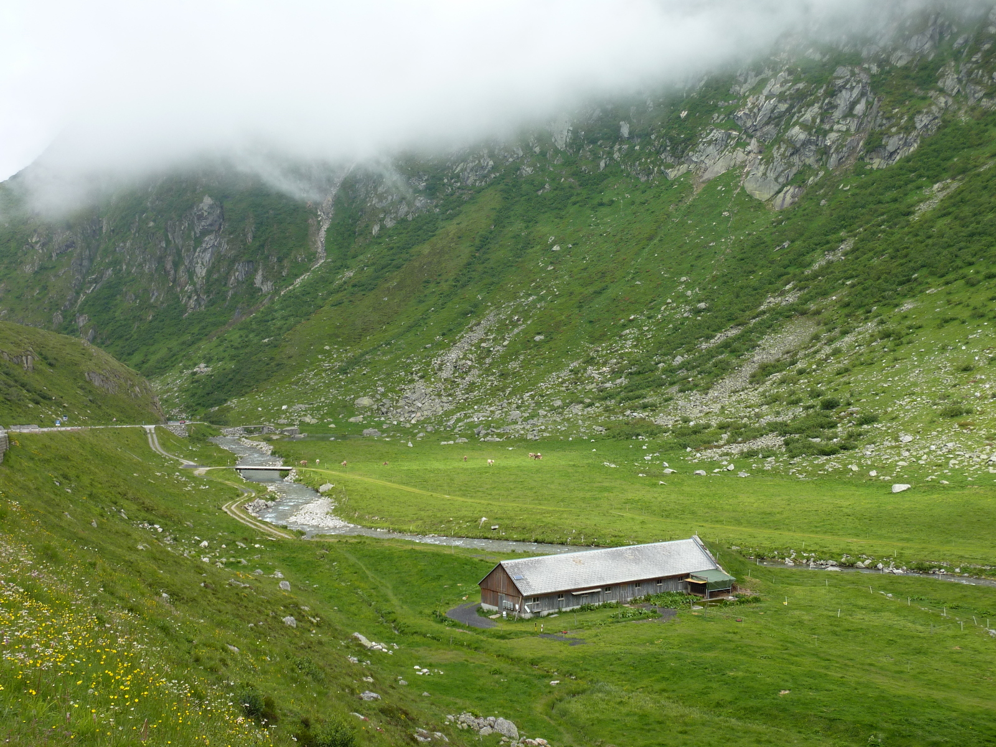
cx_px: 498
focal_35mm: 42
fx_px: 1208
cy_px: 374
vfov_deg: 34.3
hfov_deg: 44.8
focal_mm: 6.9
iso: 80
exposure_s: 1/250
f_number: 4
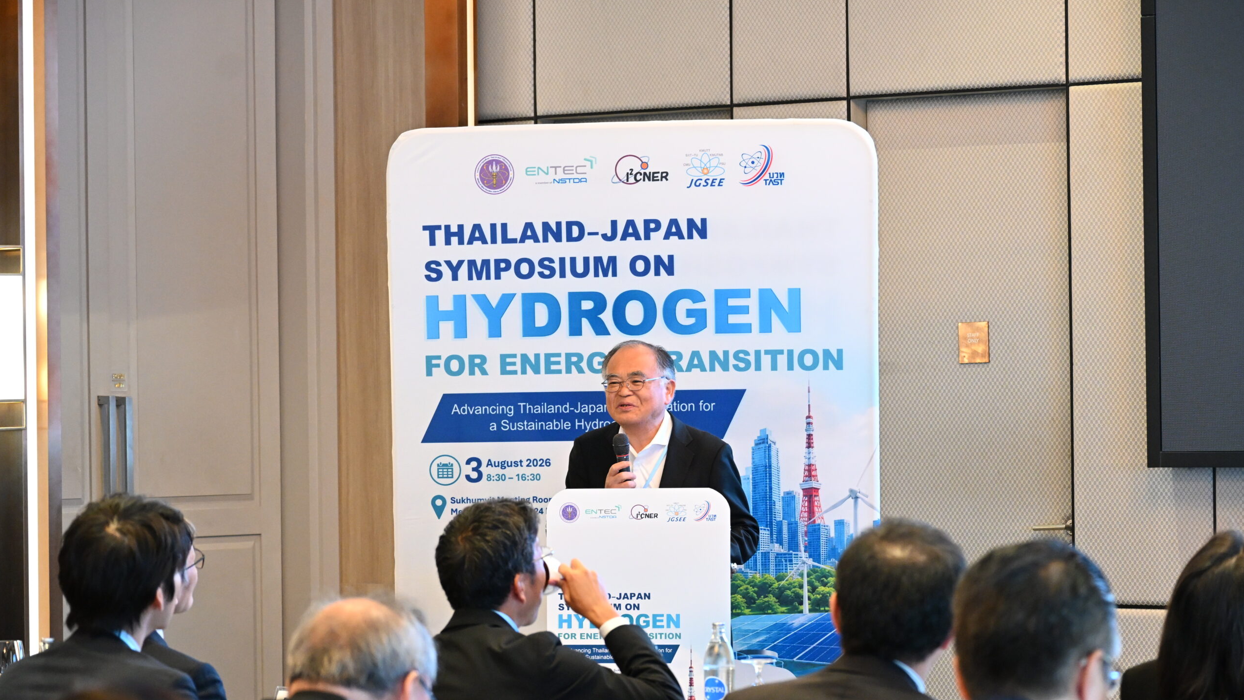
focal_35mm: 122
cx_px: 622
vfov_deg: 10.0
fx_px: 4009
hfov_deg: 17.6
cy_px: 403
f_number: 4.8
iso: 2800
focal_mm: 77
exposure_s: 1/60
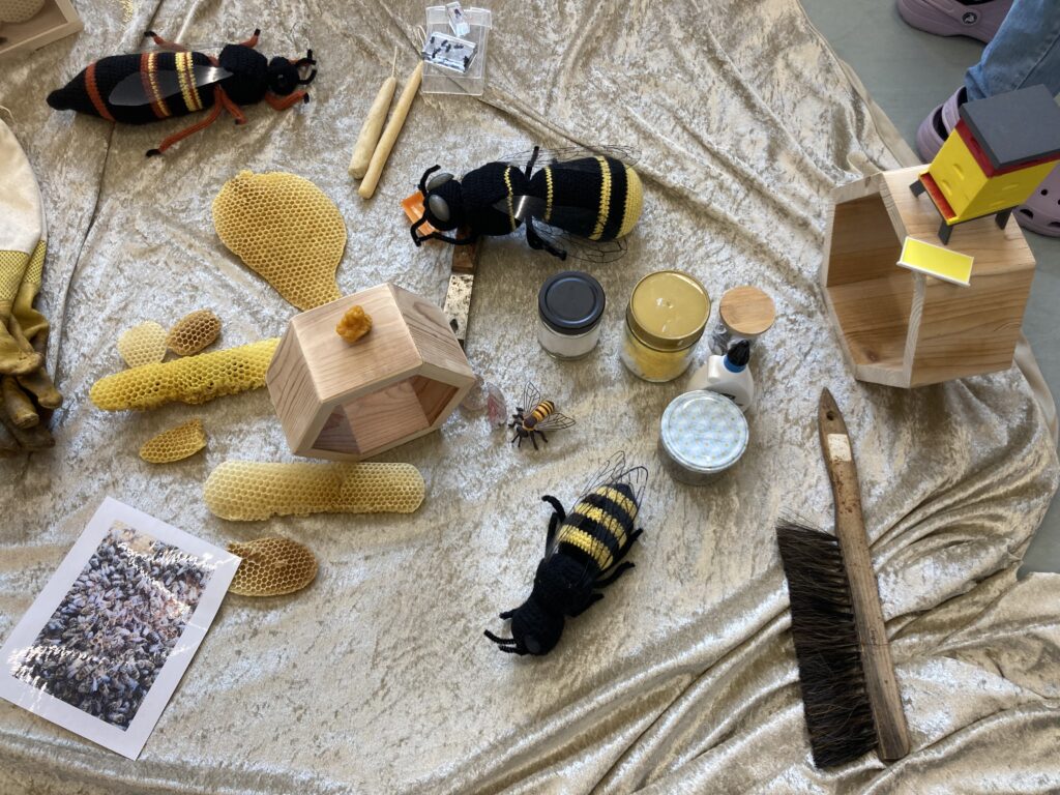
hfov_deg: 63.4
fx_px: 857
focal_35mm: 28
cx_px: 530
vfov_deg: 49.7
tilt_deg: -65.7
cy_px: 398
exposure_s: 1/100
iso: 50
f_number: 1.8
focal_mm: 3.99
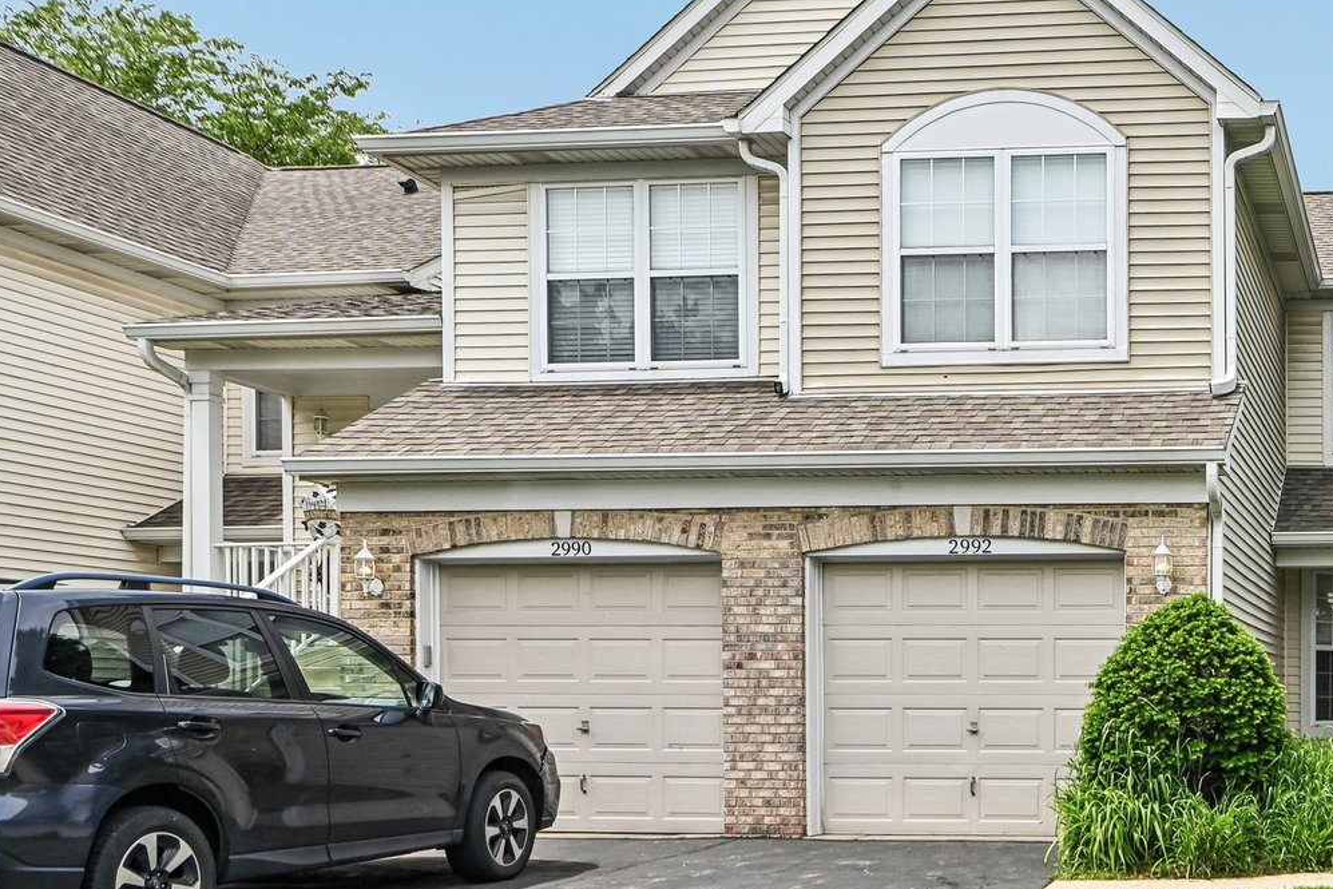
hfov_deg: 47.0
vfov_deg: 34.2
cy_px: 497
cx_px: 1055
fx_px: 1444
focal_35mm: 39
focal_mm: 24
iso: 400
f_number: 13
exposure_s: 1/250
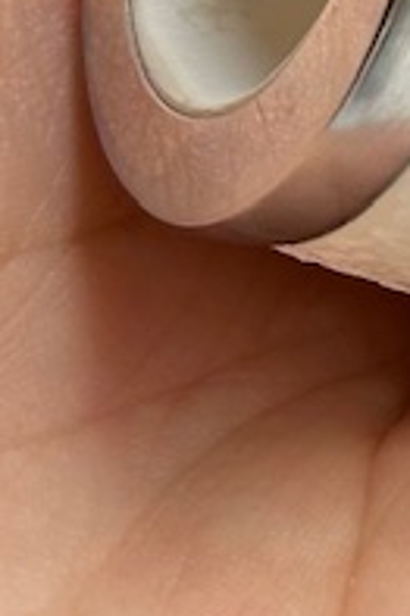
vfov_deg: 6.2
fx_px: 5561
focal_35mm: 325
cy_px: -444
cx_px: 1527
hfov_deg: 4.0
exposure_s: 1/1041
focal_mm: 6.86
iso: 64
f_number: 1.78
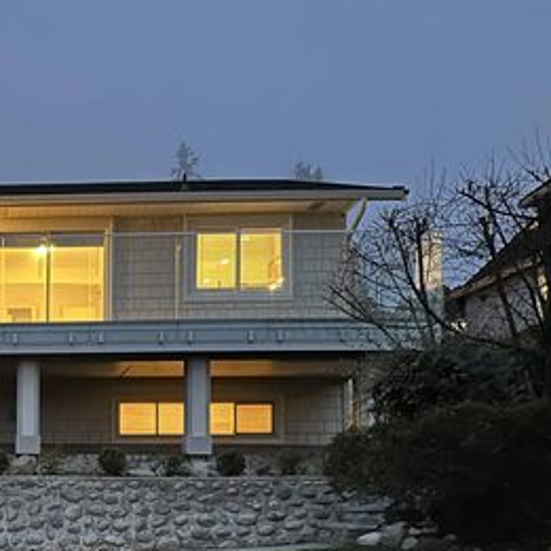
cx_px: -65
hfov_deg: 29.4
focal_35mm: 52
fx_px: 936
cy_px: 467
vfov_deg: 31.6
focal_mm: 6.86
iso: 2500
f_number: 1.78
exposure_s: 1/15
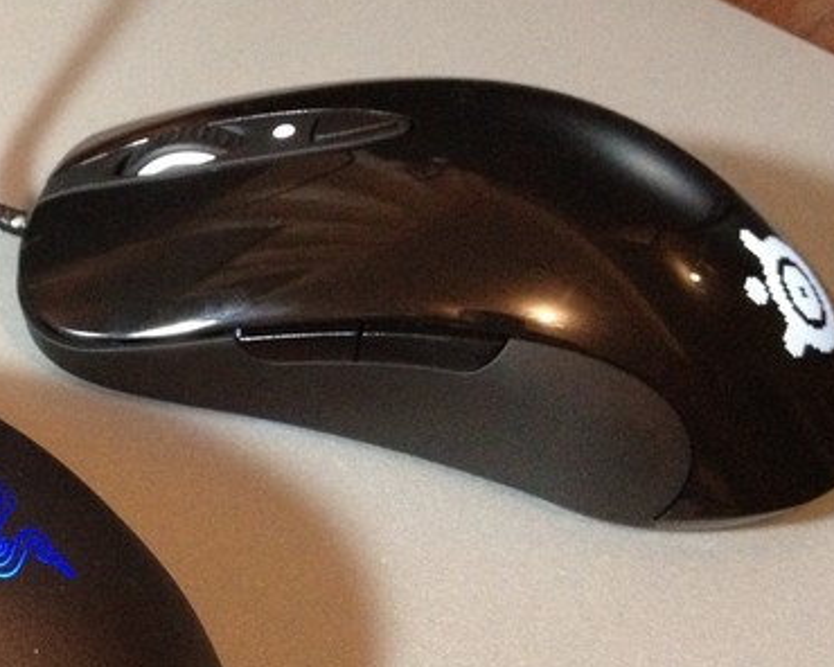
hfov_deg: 22.2
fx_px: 2049
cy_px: 353
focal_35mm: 83
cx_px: 20
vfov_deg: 18.5
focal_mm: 4.28
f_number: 2.4
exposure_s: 1/15
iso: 500
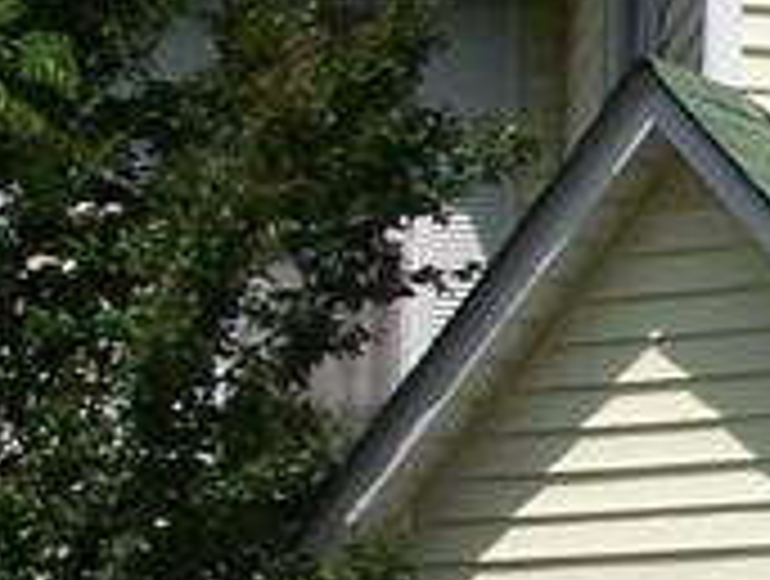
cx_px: 1540
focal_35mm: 227
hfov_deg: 8.3
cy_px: 360
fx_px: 5060
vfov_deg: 6.6
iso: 80
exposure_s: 1/500
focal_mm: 6.3
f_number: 5.6
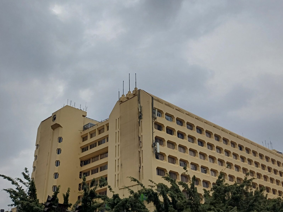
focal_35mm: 40
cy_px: 106
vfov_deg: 36.0
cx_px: 131
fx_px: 327
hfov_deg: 46.8
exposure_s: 1/837
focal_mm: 4.65
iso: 50
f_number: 1.8
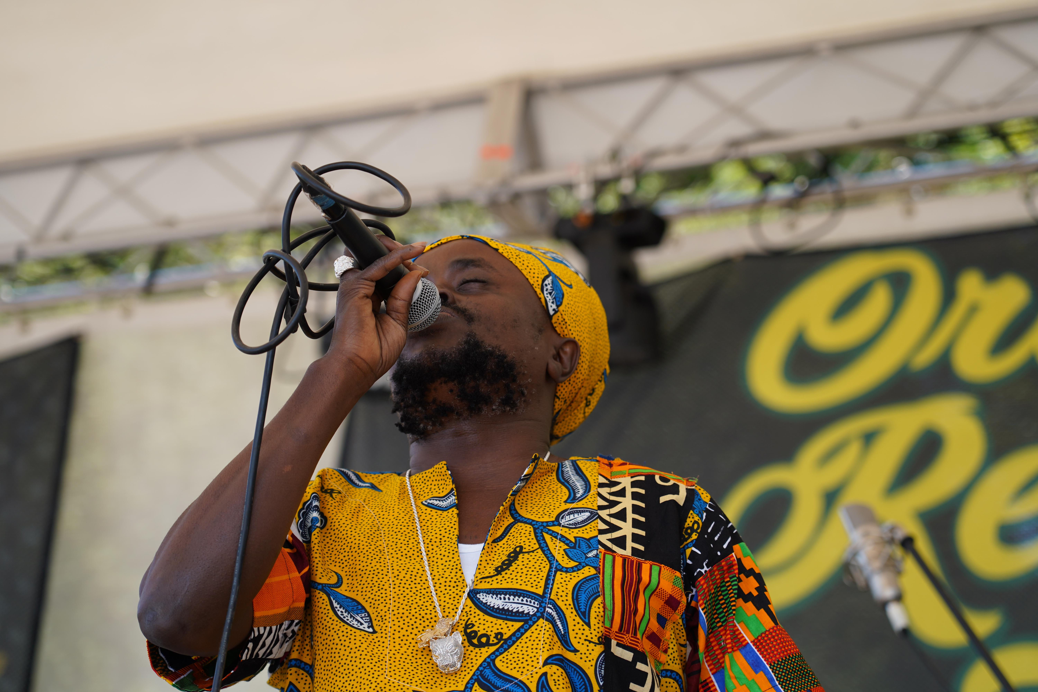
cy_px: 346
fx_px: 3027
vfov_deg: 13.0
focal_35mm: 105
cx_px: 519
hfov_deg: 19.5
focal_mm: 105
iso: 100
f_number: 4.5
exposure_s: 1/200
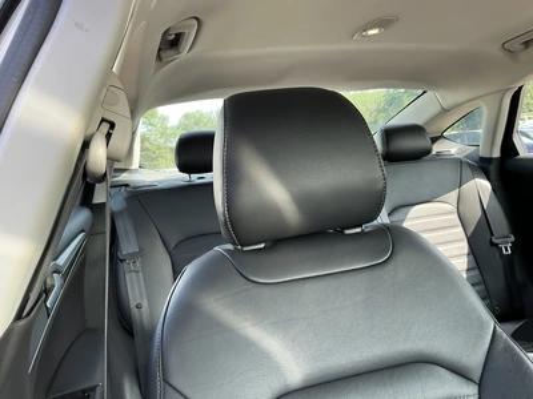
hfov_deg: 63.4
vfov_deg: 49.7
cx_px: 266
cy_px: 200
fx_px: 431
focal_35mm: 28
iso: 32
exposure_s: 1/122
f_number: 1.8
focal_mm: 3
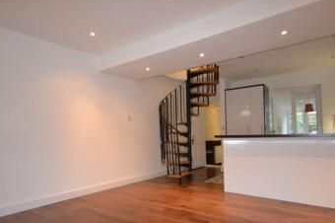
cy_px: 128
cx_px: 164
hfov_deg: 81.2
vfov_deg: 59.1
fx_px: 195
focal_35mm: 21
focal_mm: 10
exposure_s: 1/60
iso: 1600
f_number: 4
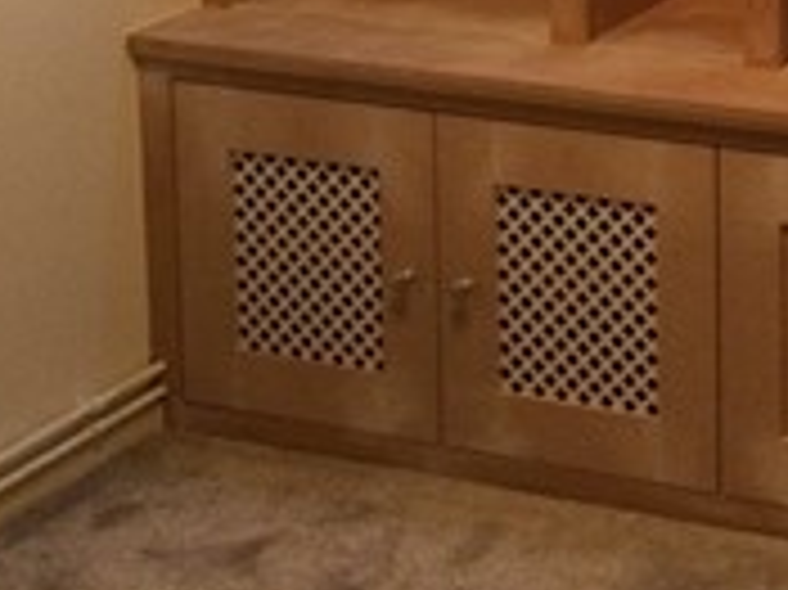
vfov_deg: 13.3
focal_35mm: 103
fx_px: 2343
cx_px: 1139
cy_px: -383
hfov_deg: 17.4
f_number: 2.2
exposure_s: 1/25
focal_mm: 4.12
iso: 320
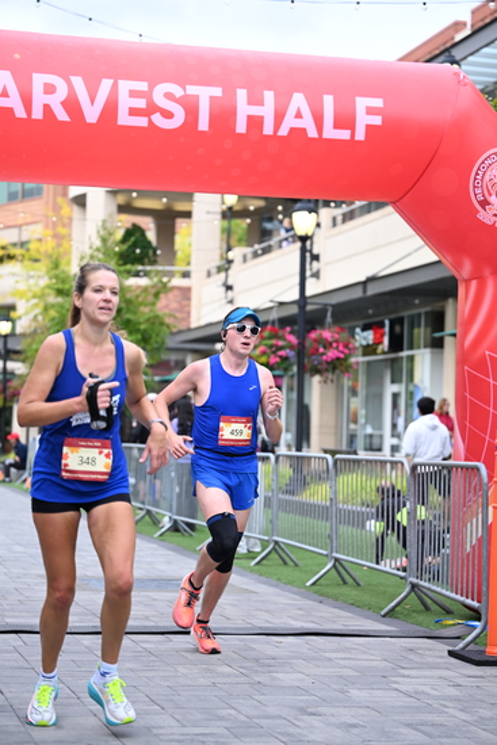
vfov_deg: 24.8
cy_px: 372
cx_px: 248
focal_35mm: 82
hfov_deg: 16.7
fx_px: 1697
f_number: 2.8
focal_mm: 82
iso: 1000
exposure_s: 1/1600
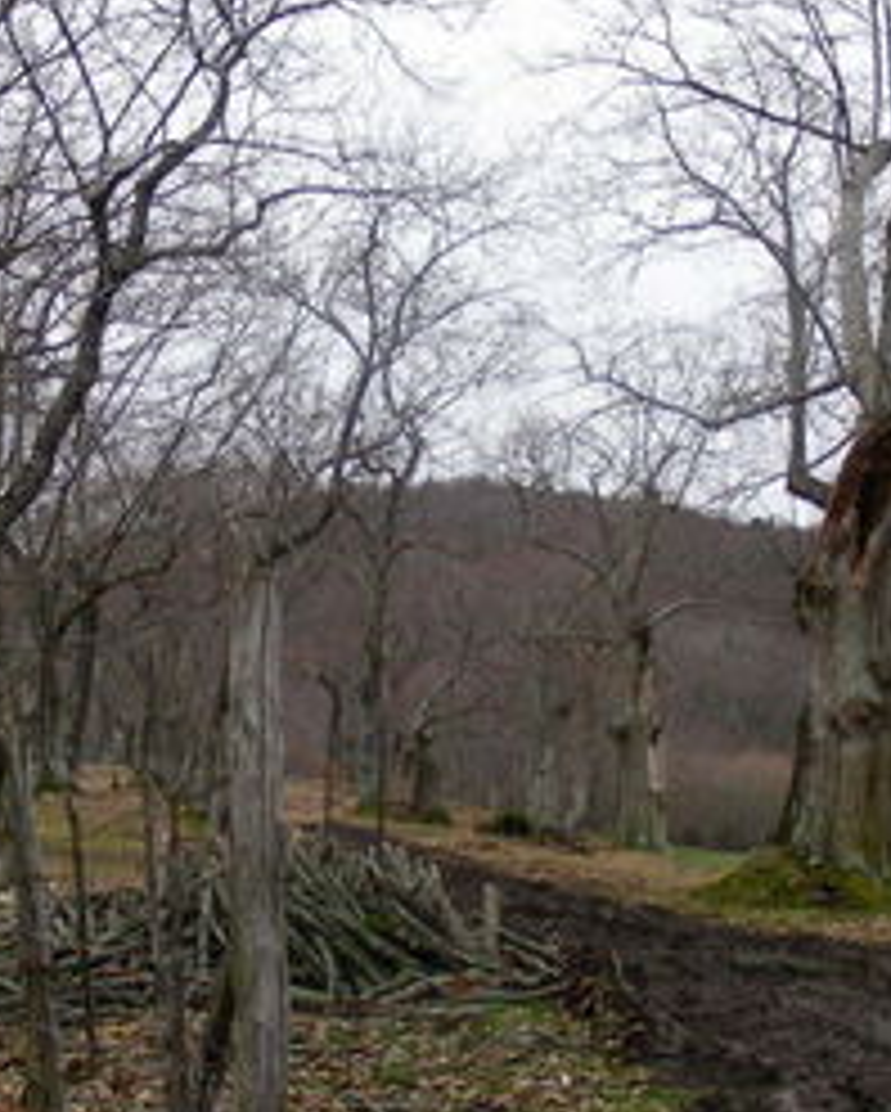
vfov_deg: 25.3
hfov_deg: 20.4
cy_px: 425
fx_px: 2469
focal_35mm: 75
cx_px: 405
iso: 50
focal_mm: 6.3
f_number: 3.5
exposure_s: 1/63.8
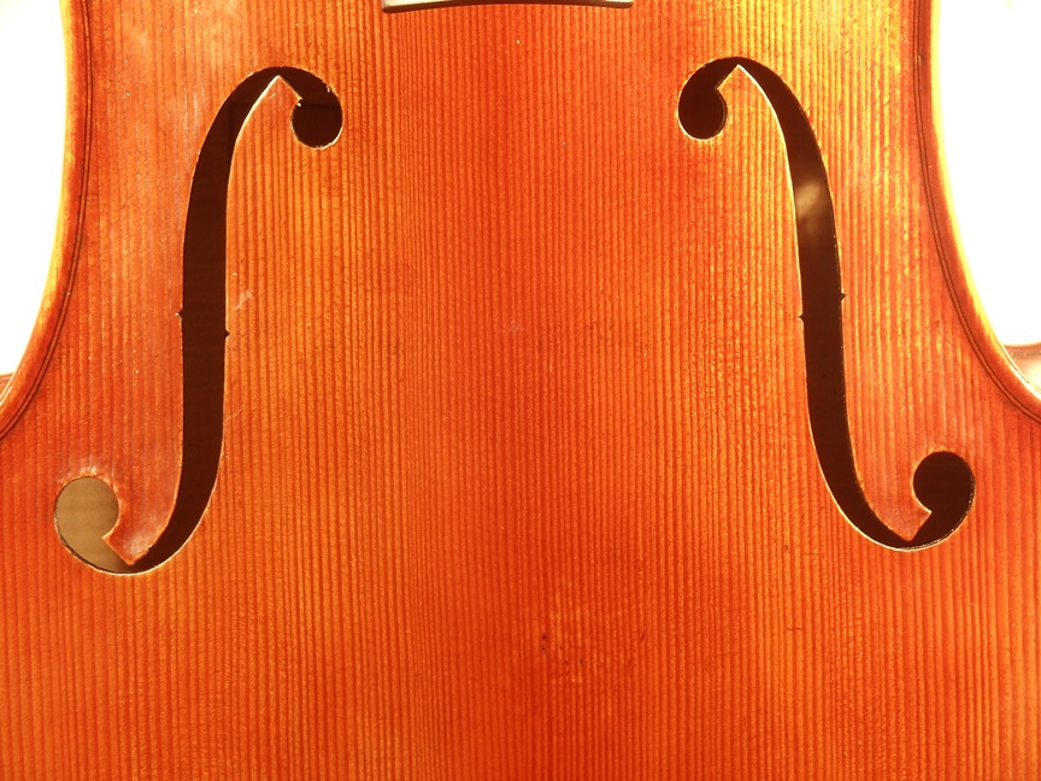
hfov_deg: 17.4
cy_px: 390
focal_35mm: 113
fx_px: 3398
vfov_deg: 13.1
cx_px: 520
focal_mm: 15.35
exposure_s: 1/30
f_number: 4.8
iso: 80
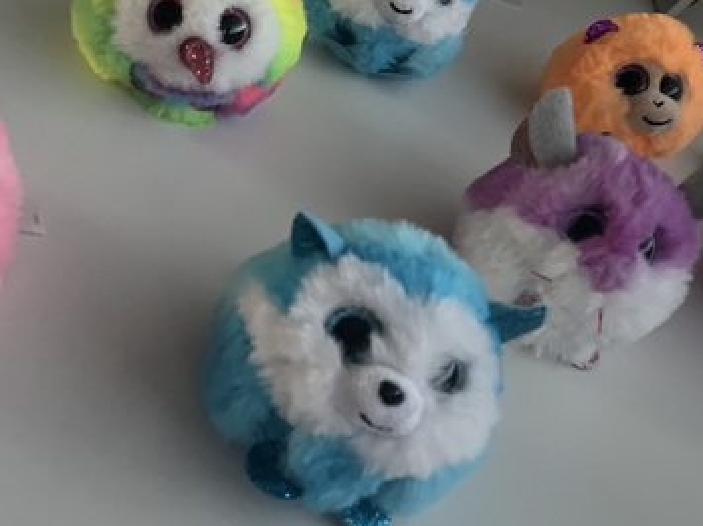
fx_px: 893
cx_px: 277
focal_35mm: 44
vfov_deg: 32.8
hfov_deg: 42.7
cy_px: 281
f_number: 1.6
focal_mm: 4.2
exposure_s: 1/30
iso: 1000
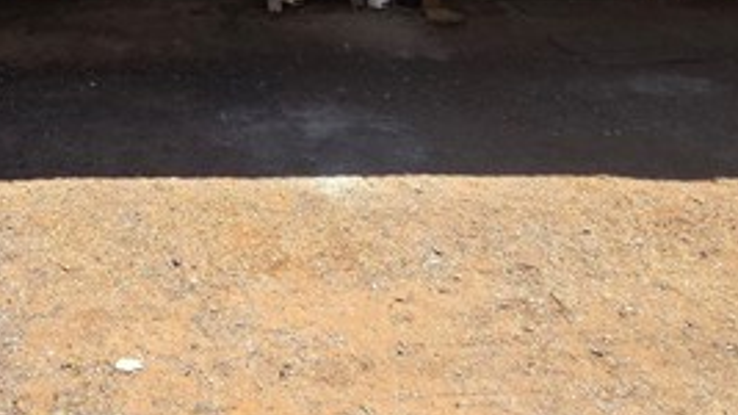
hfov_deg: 55.5
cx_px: 193
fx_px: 665
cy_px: -86
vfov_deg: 29.6
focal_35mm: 34
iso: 50
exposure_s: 1/752
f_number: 2.2
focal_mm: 2.2
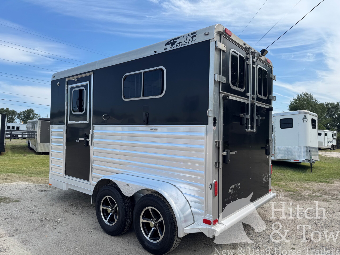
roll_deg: -0.5
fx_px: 236
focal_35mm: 24
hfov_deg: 71.6
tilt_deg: +2.1
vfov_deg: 56.8
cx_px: 170
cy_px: 128
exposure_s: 1/3247
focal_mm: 6.76
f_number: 1.78
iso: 80
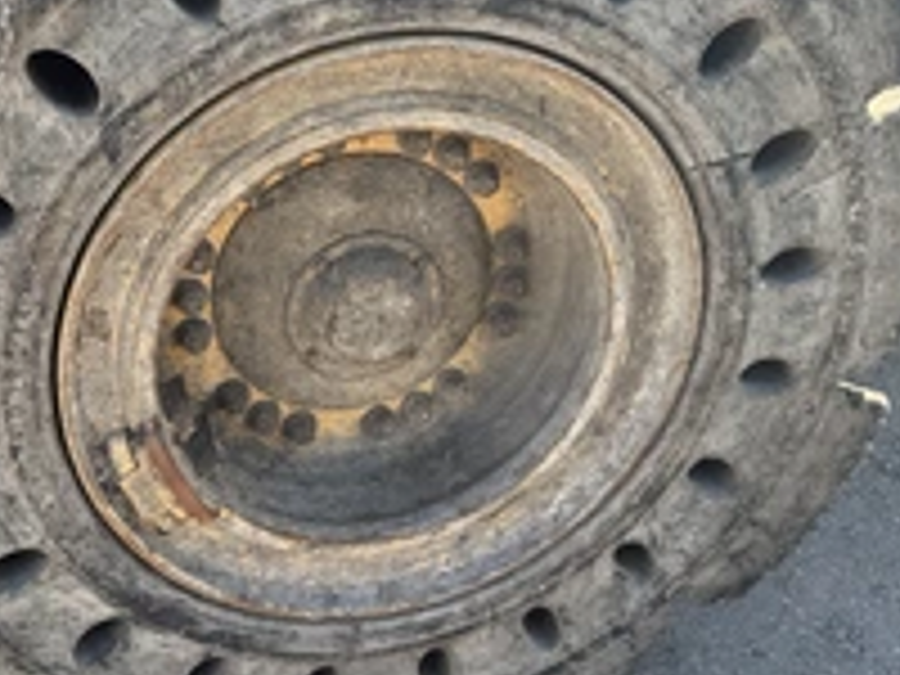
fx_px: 1248
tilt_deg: -25.0
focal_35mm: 48
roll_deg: +2.4
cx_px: 338
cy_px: 302
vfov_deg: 30.2
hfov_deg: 39.4
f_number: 1.78
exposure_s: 1/853
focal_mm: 6.76
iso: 80
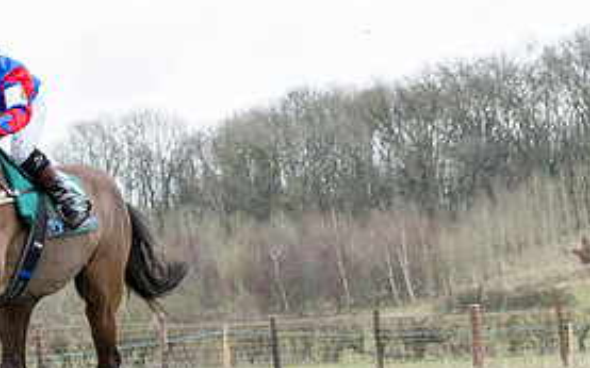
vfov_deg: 3.9
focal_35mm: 335
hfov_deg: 6.3
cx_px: 545
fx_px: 5386
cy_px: 247
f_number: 8
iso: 1000
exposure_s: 1/1000
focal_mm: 135
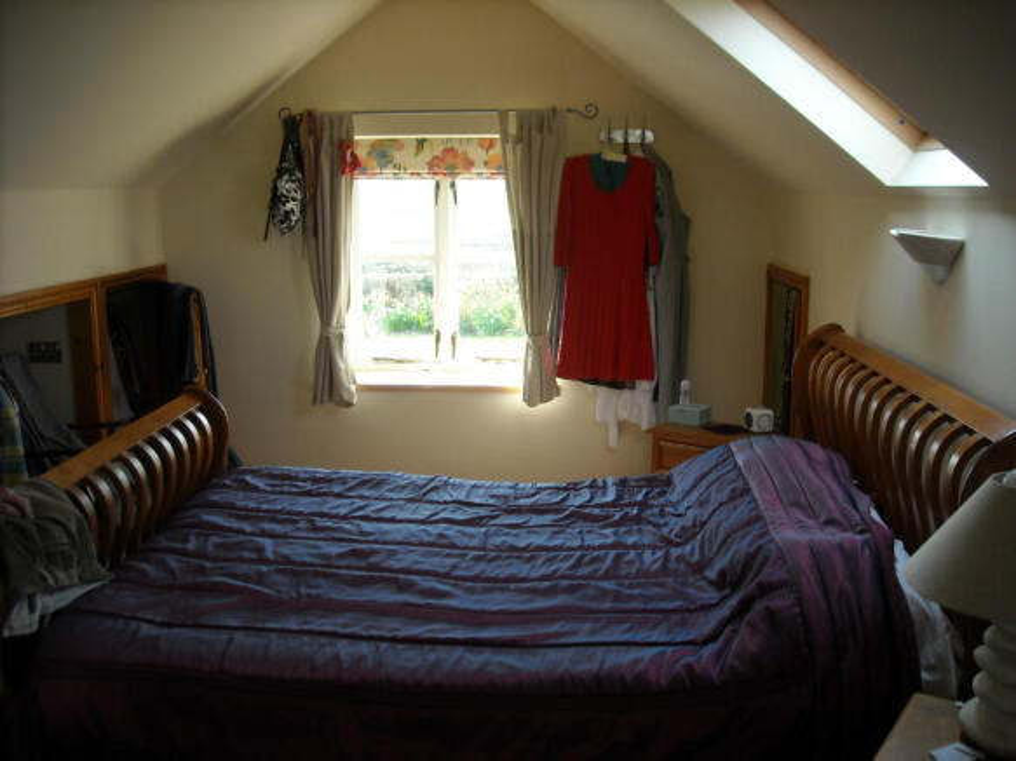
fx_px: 1027
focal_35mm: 35
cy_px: 380
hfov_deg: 52.6
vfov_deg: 40.7
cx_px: 508
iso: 64
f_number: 2.8
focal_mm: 5.7
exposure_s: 1/64
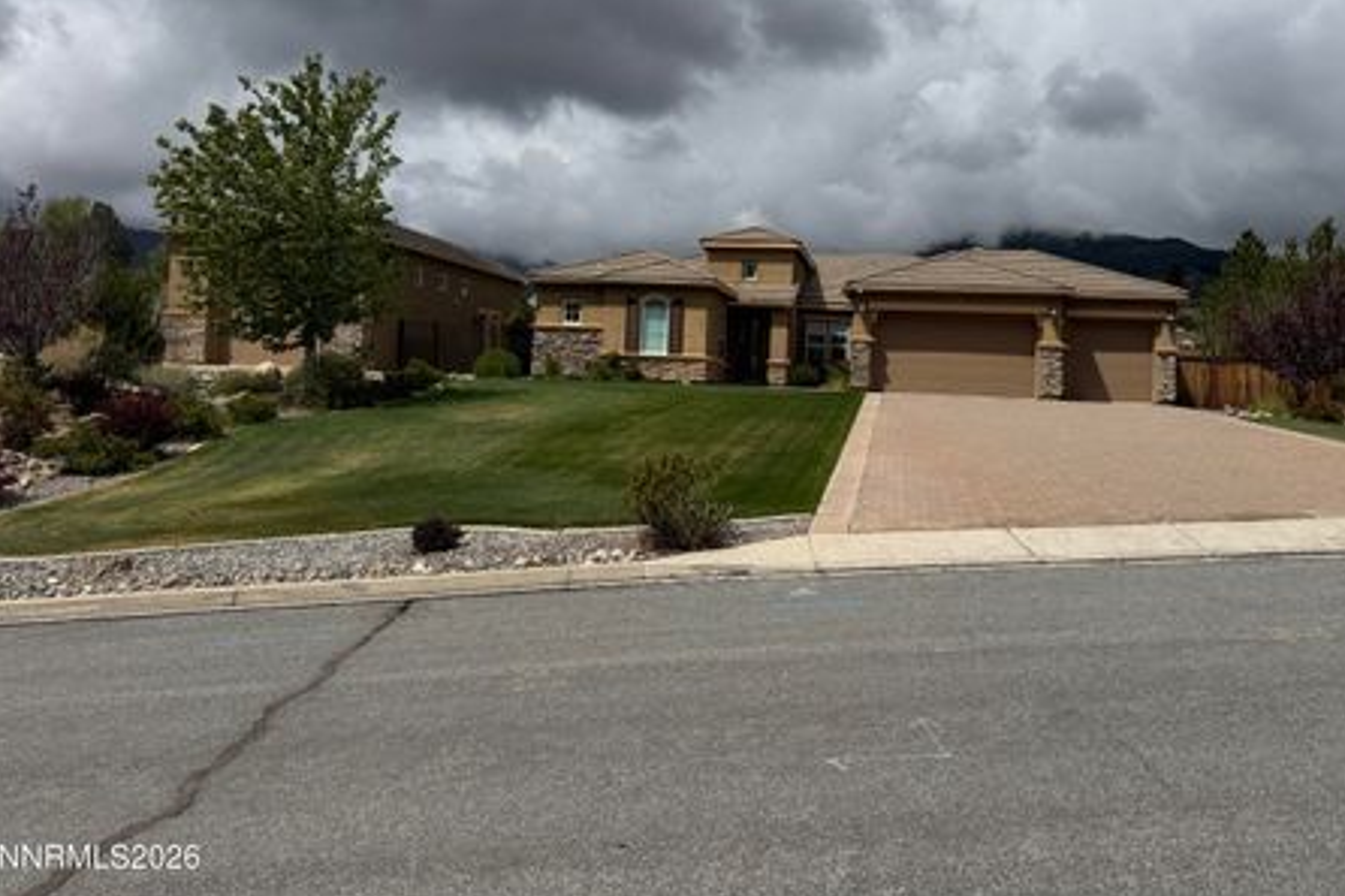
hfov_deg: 65.3
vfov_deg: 46.0
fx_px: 1046
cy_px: 342
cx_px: 748
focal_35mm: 28
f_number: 1.78
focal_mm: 6.76
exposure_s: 1/12346
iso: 80
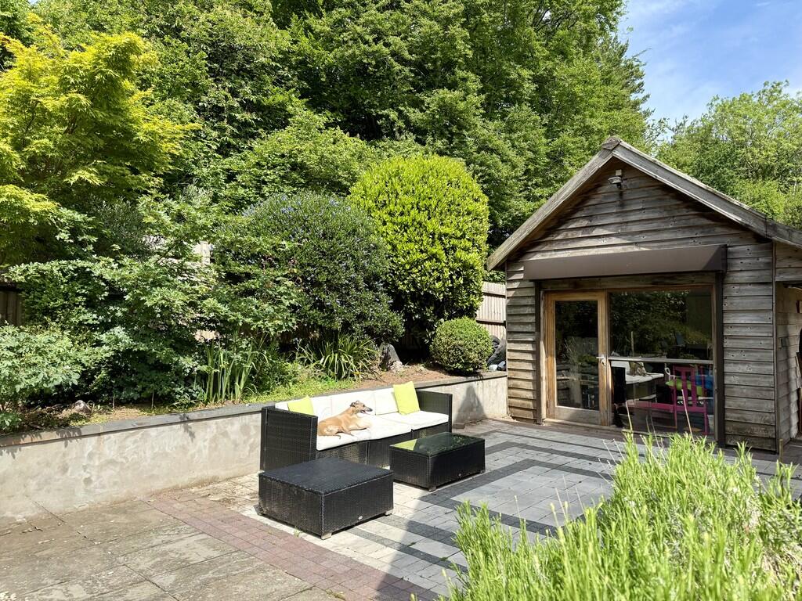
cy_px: 300
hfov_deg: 71.6
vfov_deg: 56.8
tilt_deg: +2.3
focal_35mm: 24
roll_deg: -0.1
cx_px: 401
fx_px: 556
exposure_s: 1/3021
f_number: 1.78
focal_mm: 6.76
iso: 100
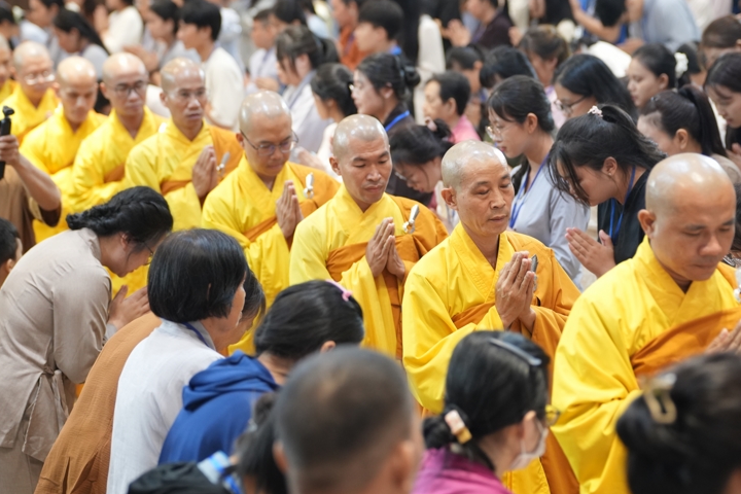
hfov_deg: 18.4
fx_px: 2285
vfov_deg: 12.3
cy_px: 198
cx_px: 340
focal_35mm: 111
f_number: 2.8
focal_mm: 82
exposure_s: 1/125
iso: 2000
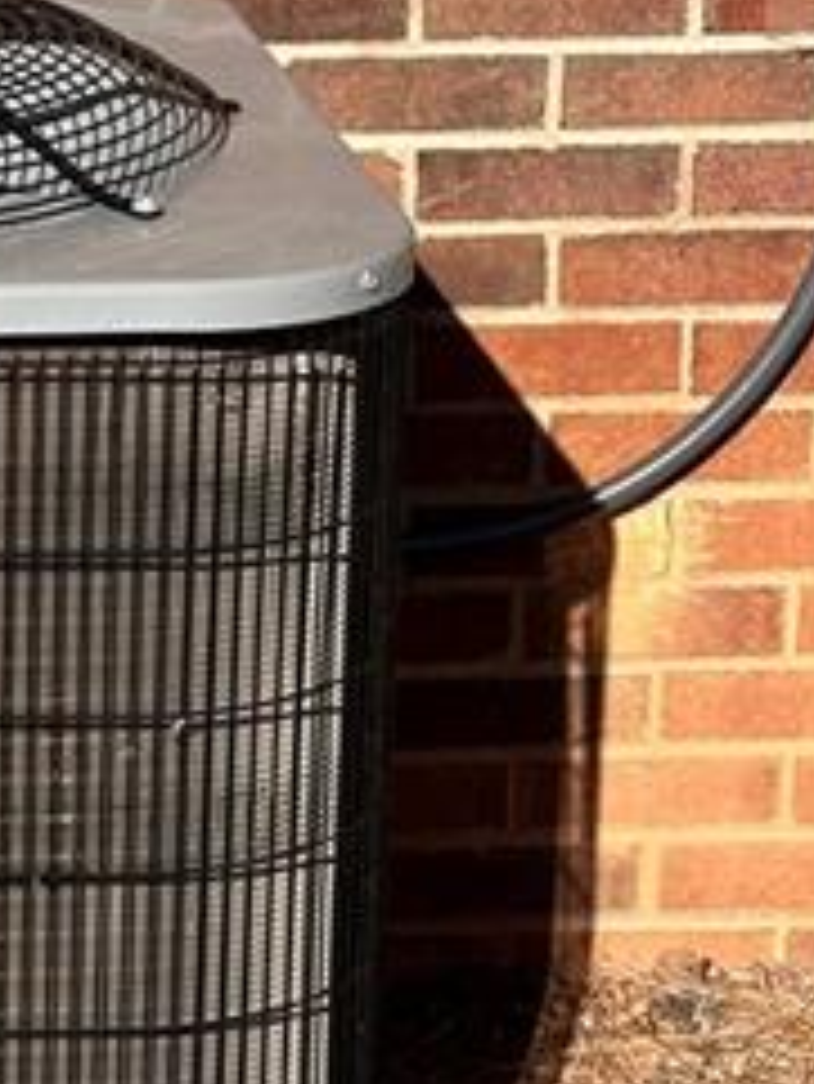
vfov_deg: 12.9
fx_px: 4793
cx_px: -355
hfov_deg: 9.5
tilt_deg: -15.6
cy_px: 463
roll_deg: +0.6
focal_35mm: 153
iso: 64
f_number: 1.78
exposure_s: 1/4184
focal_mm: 6.86
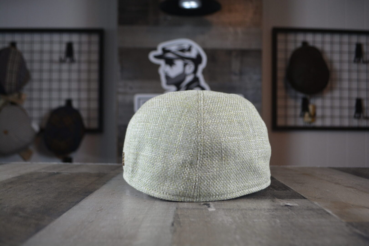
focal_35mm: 33
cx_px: 184
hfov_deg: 57.2
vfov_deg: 40.0
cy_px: 123
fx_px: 338
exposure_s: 1/60
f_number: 4
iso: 450
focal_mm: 22
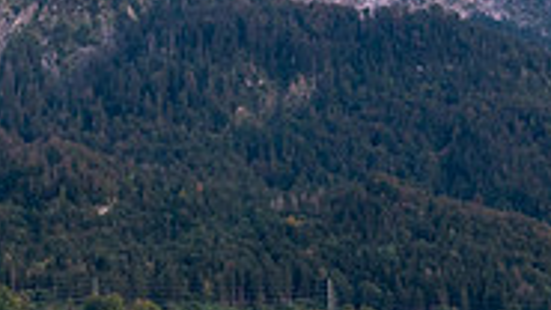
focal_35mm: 161
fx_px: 2352
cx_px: 244
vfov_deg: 7.5
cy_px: 218
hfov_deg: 13.4
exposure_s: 1/500
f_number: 4
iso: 1000
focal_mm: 49
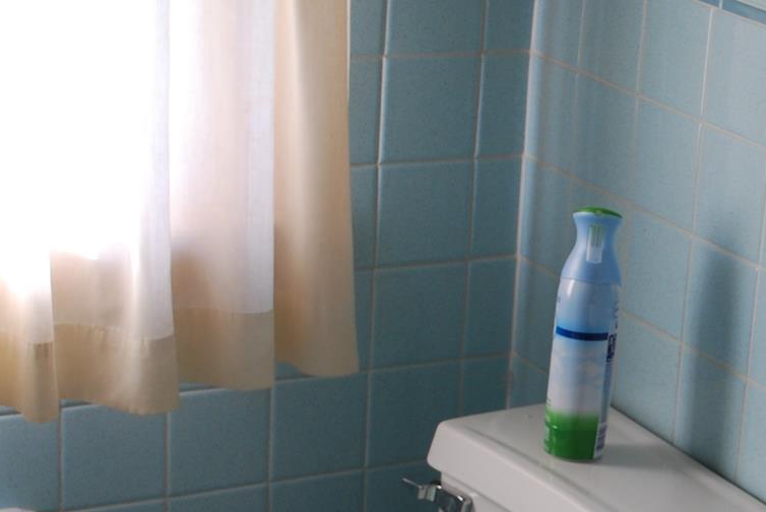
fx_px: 2257
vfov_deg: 12.8
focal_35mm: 106
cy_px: 501
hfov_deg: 18.5
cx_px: 838
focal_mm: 26
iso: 200
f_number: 4.5
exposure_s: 1/60
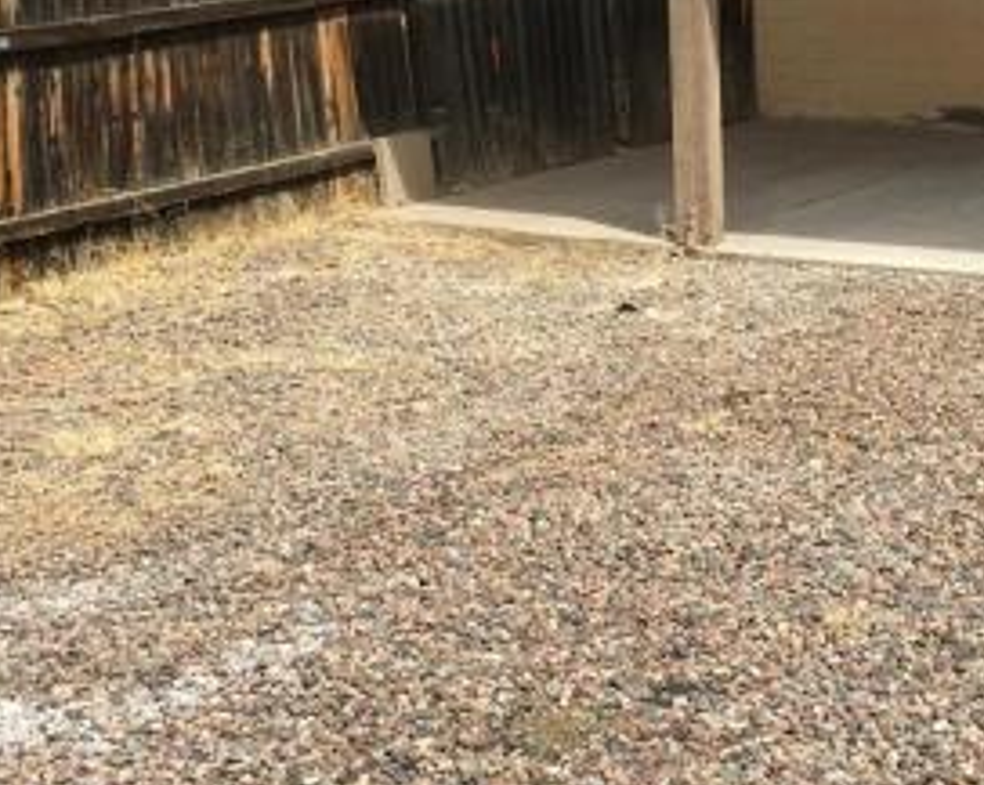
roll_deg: +0.1
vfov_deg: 19.1
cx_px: 894
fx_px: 2327
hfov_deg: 23.2
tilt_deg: -9.8
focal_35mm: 80
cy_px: 257
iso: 25
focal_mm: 4.15
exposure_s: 1/1972
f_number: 2.2
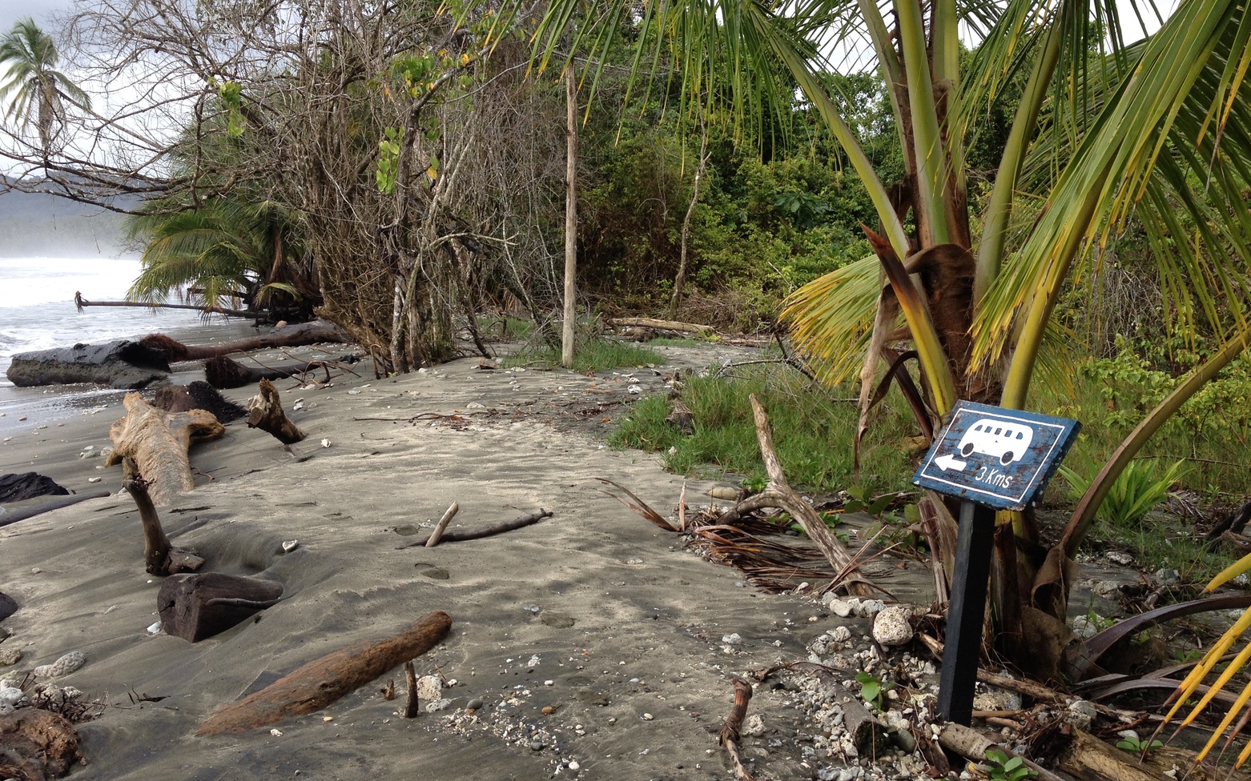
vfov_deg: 33.6
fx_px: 1295
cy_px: 356
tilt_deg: -8.7
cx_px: 621
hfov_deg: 51.5
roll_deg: -0.3
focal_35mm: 38
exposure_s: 1/563
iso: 50
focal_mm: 4.28
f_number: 2.4
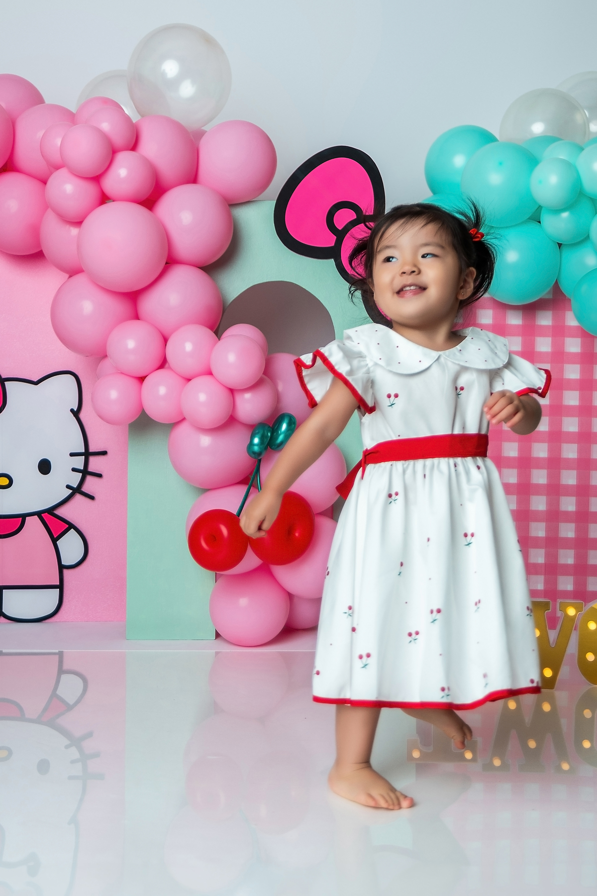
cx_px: 298
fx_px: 995
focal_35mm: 40
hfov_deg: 33.4
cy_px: 448
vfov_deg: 48.5
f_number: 4.2
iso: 250
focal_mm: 40
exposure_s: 1/160
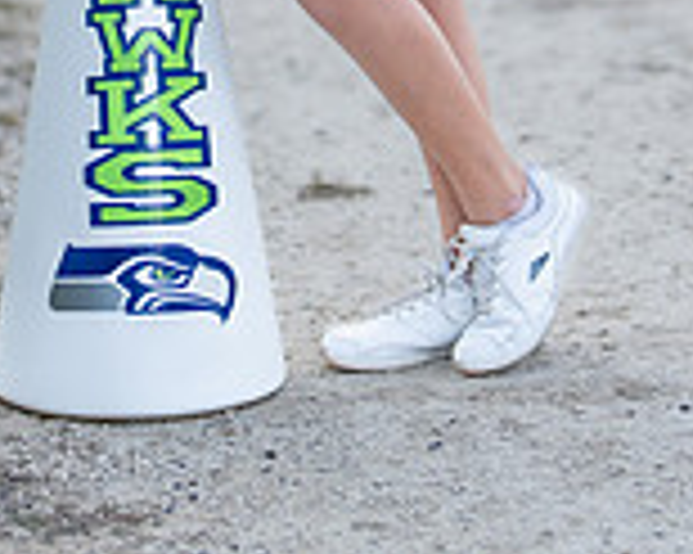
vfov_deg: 7.3
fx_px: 4263
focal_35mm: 208
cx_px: 365
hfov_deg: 9.3
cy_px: -340
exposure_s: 1/1000
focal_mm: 50
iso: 100
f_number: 1.2
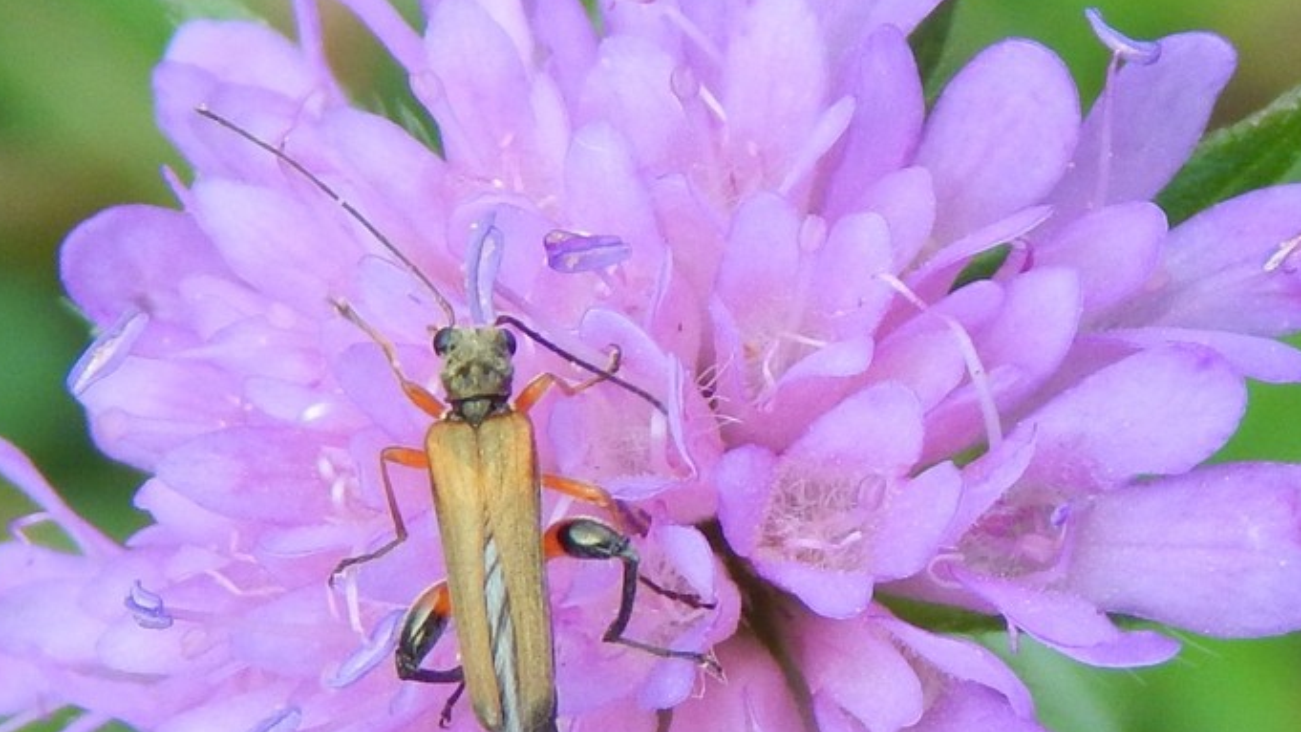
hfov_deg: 18.4
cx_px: 515
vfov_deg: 10.4
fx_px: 4002
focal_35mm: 116
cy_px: 403
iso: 200
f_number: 4.3
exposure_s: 1/250
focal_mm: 15.3
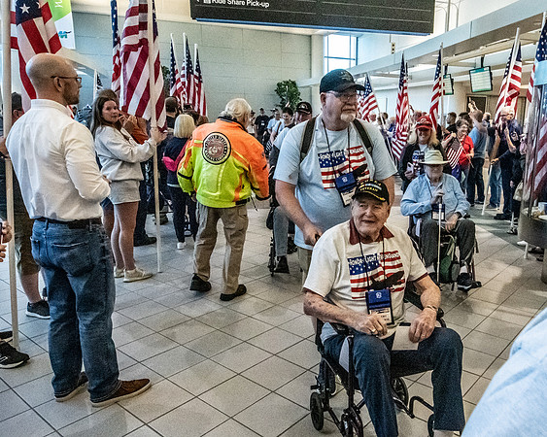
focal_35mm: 44
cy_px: 226
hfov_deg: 41.8
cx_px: 351
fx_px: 708
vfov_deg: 34.3
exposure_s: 1/640
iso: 20000
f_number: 6.3
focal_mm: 24
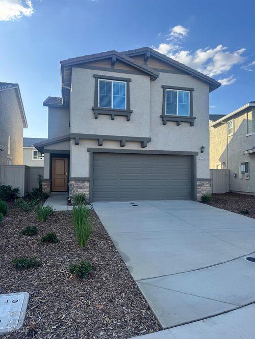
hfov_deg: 56.8
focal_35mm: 24
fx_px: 236
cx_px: 128
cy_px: 170
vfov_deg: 71.6
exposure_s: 1/1637
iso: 80
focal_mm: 6.76
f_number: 1.78
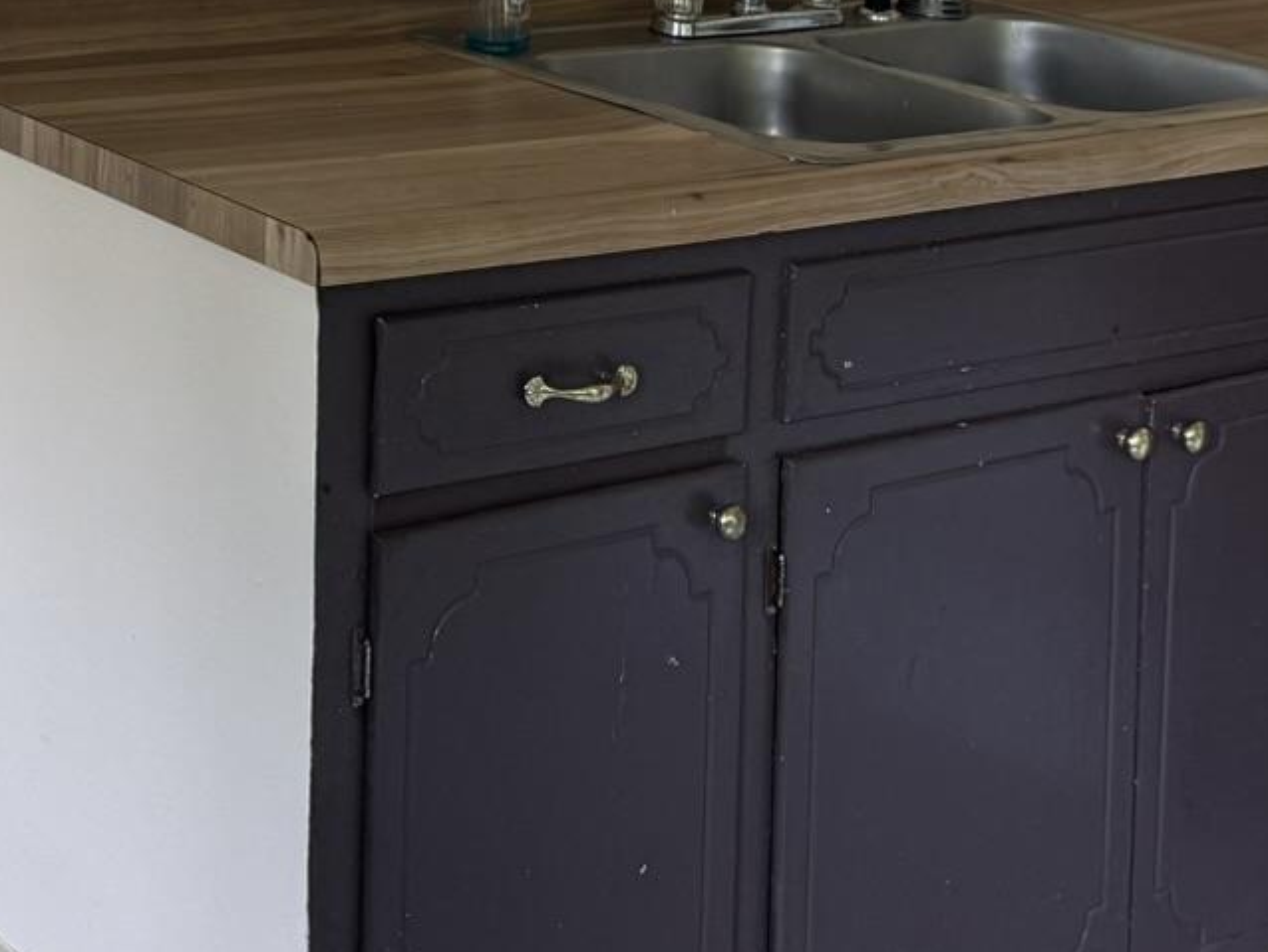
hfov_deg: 23.2
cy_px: -519
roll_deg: -0.4
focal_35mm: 77
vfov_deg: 17.1
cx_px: -262
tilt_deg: -1.7
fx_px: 2822
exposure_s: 1/121
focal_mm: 6.76
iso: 80
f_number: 1.78
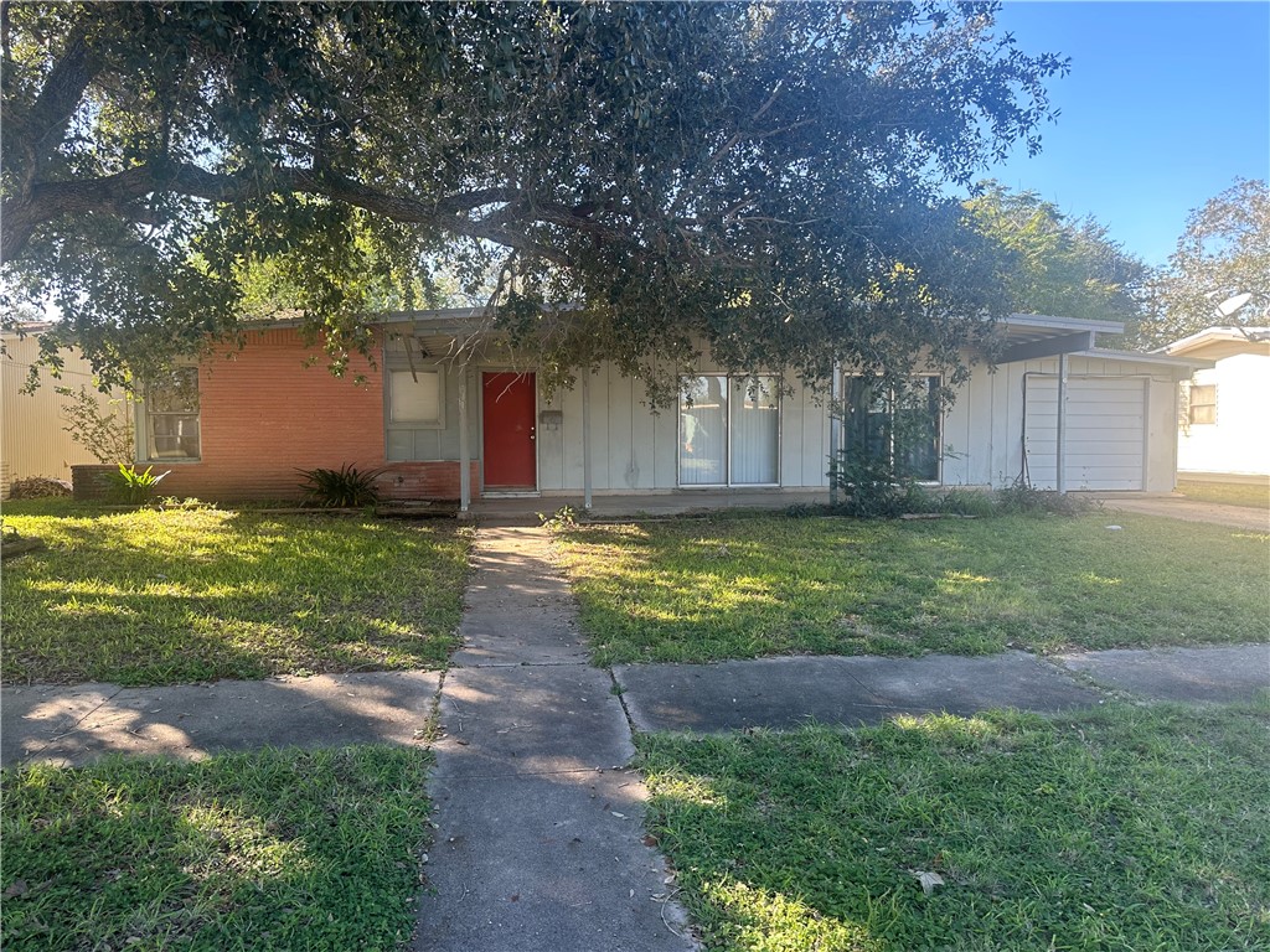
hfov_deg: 71.6
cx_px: 635
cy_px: 476
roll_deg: +0.3
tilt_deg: -2.6
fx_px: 881
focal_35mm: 24
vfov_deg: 56.8
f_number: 1.78
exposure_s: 1/372
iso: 80
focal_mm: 6.86
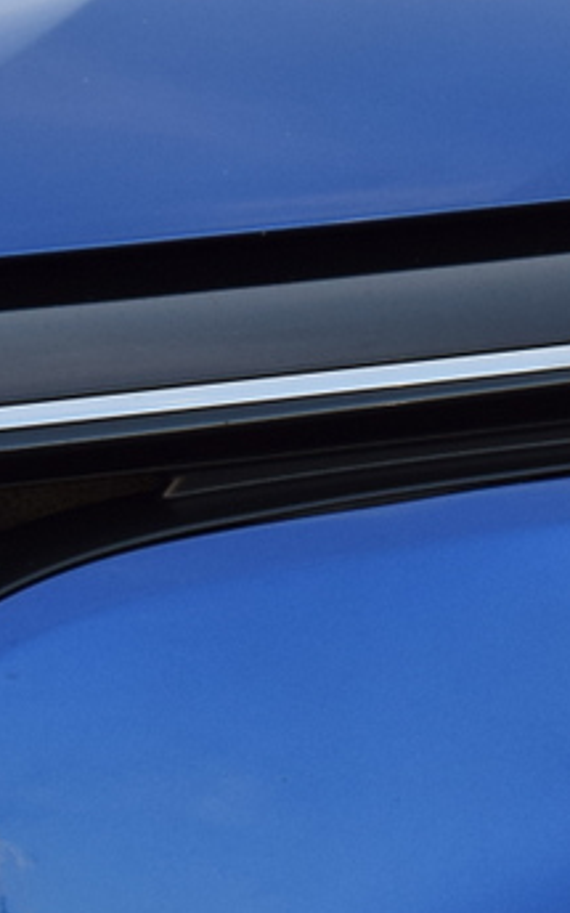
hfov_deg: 5.6
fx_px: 5568
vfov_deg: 9.3
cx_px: 1395
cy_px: 117
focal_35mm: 224
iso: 400
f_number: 8
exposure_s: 1/200
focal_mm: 42
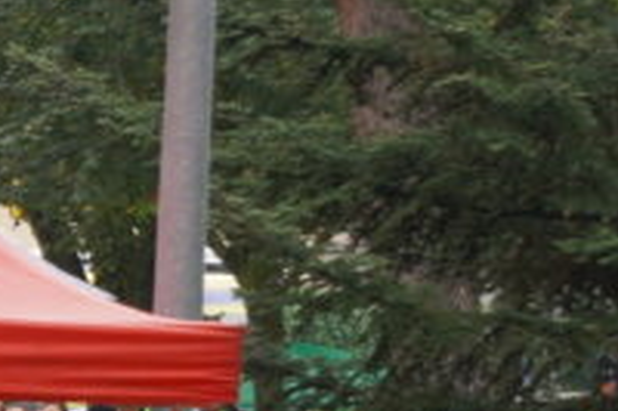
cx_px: -862
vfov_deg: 1.2
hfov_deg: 1.7
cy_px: 638
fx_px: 20260
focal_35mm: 1181
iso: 200
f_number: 5.6
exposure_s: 1/200
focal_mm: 123
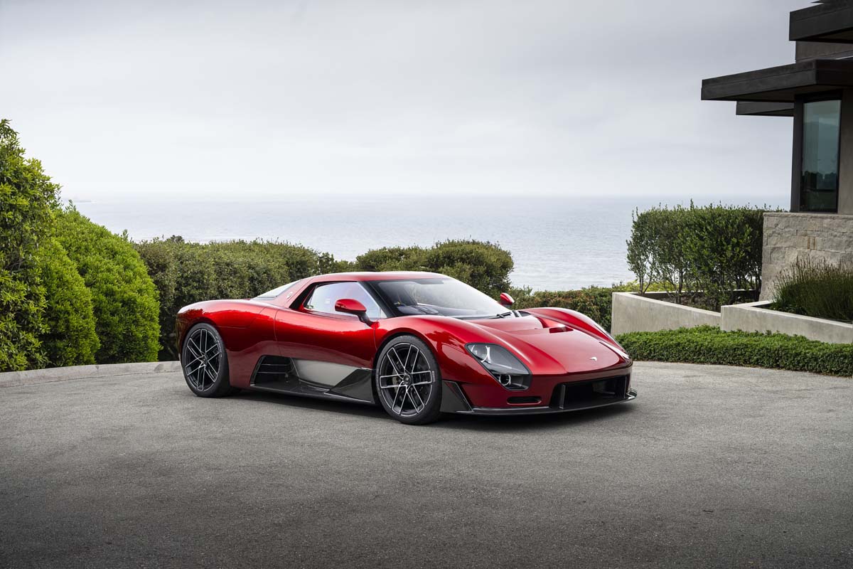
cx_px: 426
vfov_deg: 31.9
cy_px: 284
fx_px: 995
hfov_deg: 46.4
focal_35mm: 42
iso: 100
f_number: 5.6
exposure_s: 1/200
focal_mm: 42
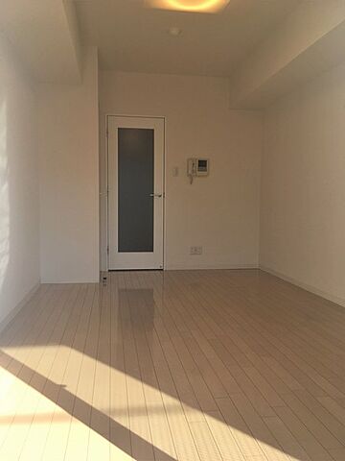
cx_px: 172
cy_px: 230
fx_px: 385
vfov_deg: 61.7
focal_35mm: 29
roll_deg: +0.2
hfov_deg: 48.2
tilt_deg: -5.5
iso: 25
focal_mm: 4.15
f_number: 2.2
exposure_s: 1/503
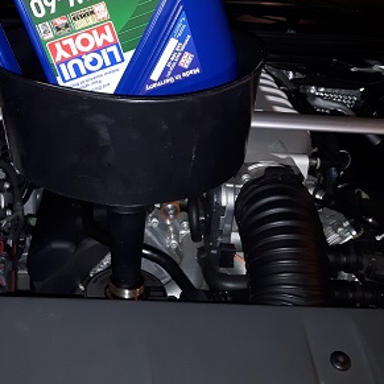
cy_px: 60
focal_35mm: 52
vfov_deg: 31.7
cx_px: 137
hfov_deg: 32.6
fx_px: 653
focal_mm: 3.7
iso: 200
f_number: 1.9
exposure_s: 1/33
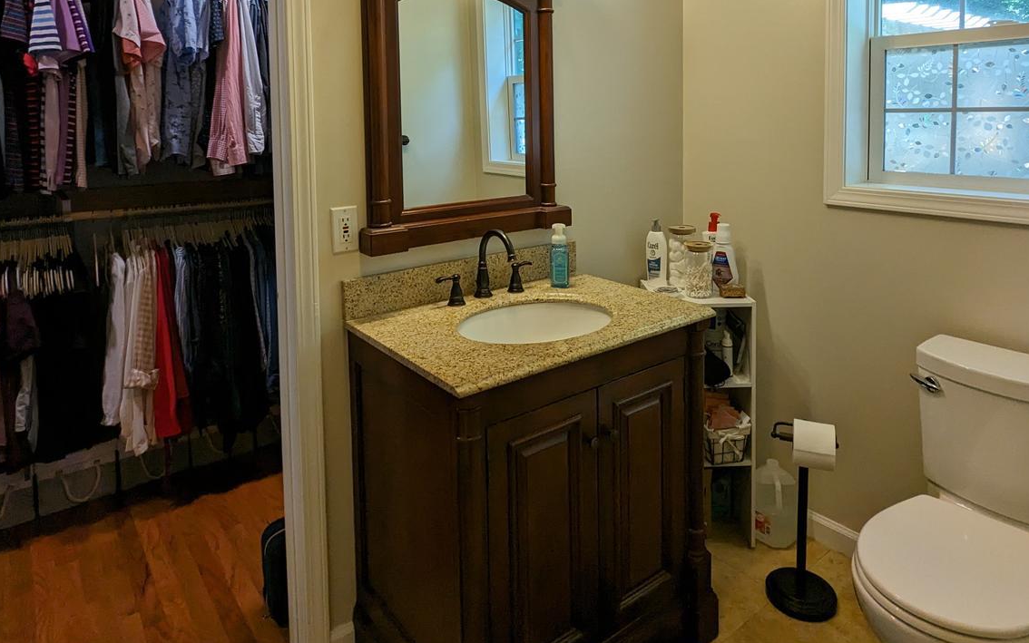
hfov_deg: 77.1
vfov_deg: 50.3
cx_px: 520
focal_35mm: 23
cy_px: 143
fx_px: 645
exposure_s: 1/120
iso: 143
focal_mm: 2.35
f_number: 2.2
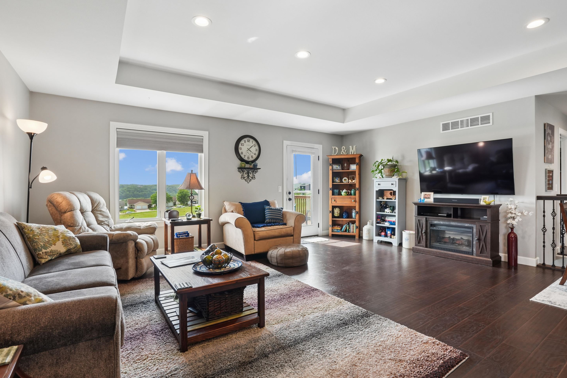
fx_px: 268
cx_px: 278
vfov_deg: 70.4
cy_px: 185
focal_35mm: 17
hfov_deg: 93.3
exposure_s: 1/40
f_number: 10
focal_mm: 16
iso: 800
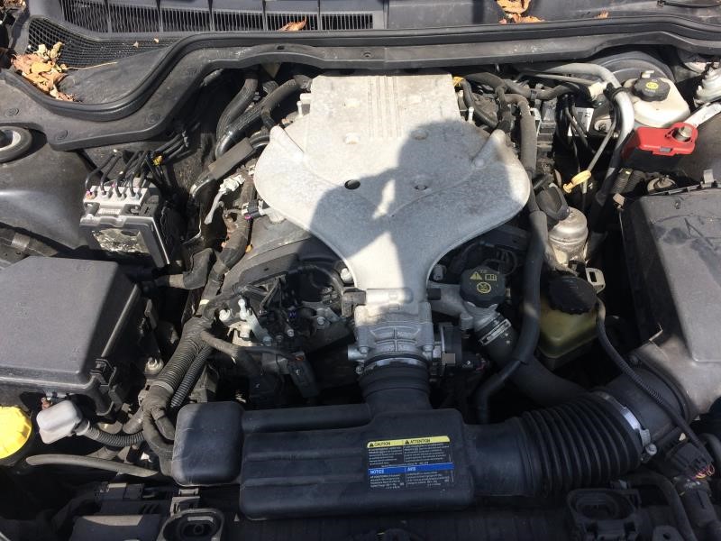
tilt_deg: -46.3
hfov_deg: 61.7
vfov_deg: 48.2
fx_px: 604
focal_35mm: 29
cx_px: 360
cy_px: 270
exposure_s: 1/774
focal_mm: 4.15
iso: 32
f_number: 2.2
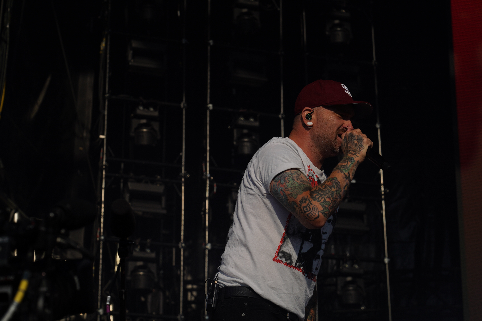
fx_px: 1406
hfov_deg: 19.5
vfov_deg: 13.0
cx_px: 241
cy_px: 160
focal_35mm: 105
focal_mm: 105
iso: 100
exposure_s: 1/1600
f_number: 8
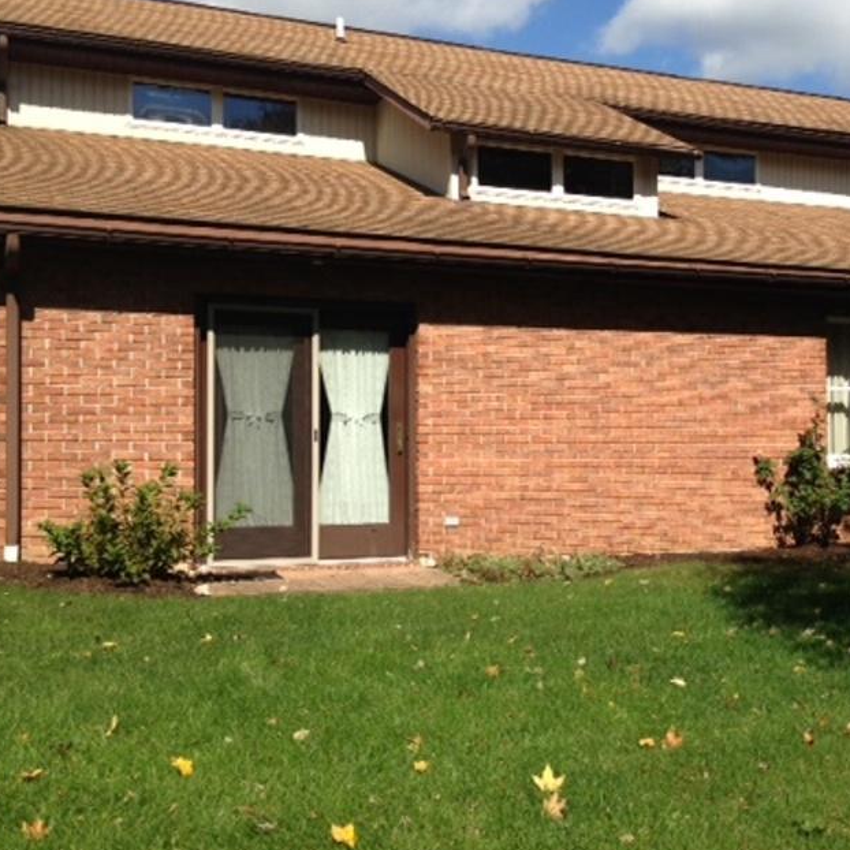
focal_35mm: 48
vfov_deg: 35.4
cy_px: 433
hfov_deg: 34.7
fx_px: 1333
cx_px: 616
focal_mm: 4.12
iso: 50
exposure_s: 1/1695
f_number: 2.4
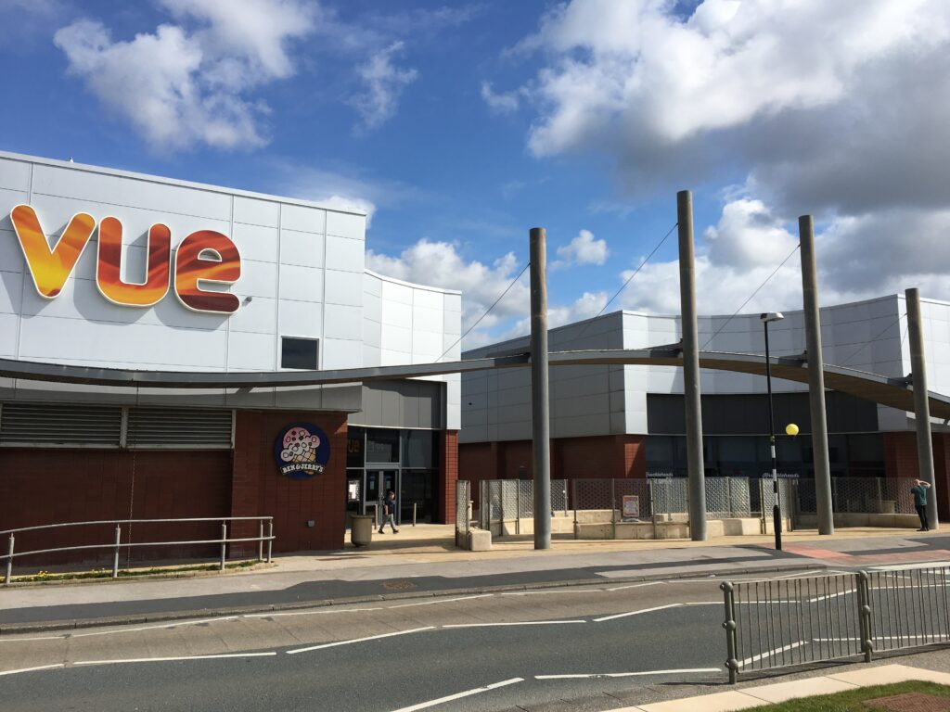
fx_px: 796
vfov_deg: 48.2
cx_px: 475
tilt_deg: +8.2
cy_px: 356
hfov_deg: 61.7
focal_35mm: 29
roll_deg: +0.1
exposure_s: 1/2653
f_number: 2.2
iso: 25
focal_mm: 4.15
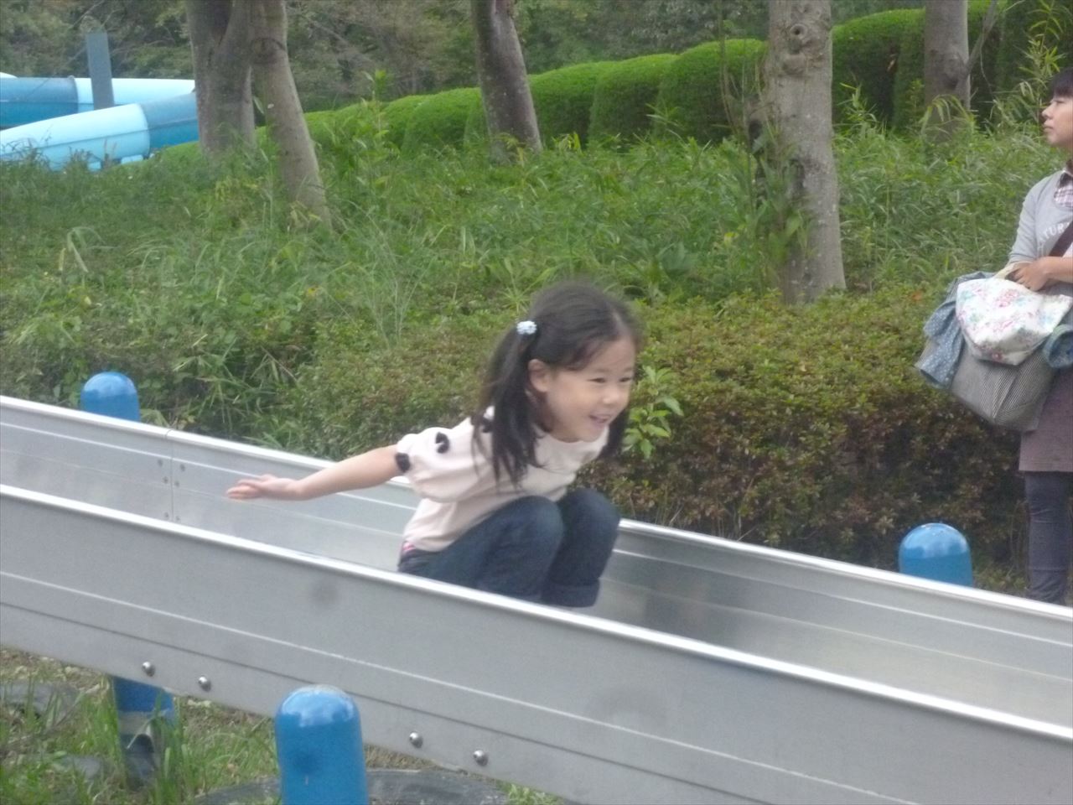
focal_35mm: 120
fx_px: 3720
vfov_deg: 12.3
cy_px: 402
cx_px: 536
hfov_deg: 16.4
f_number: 5.8
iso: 800
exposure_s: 1/250
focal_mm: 21.3
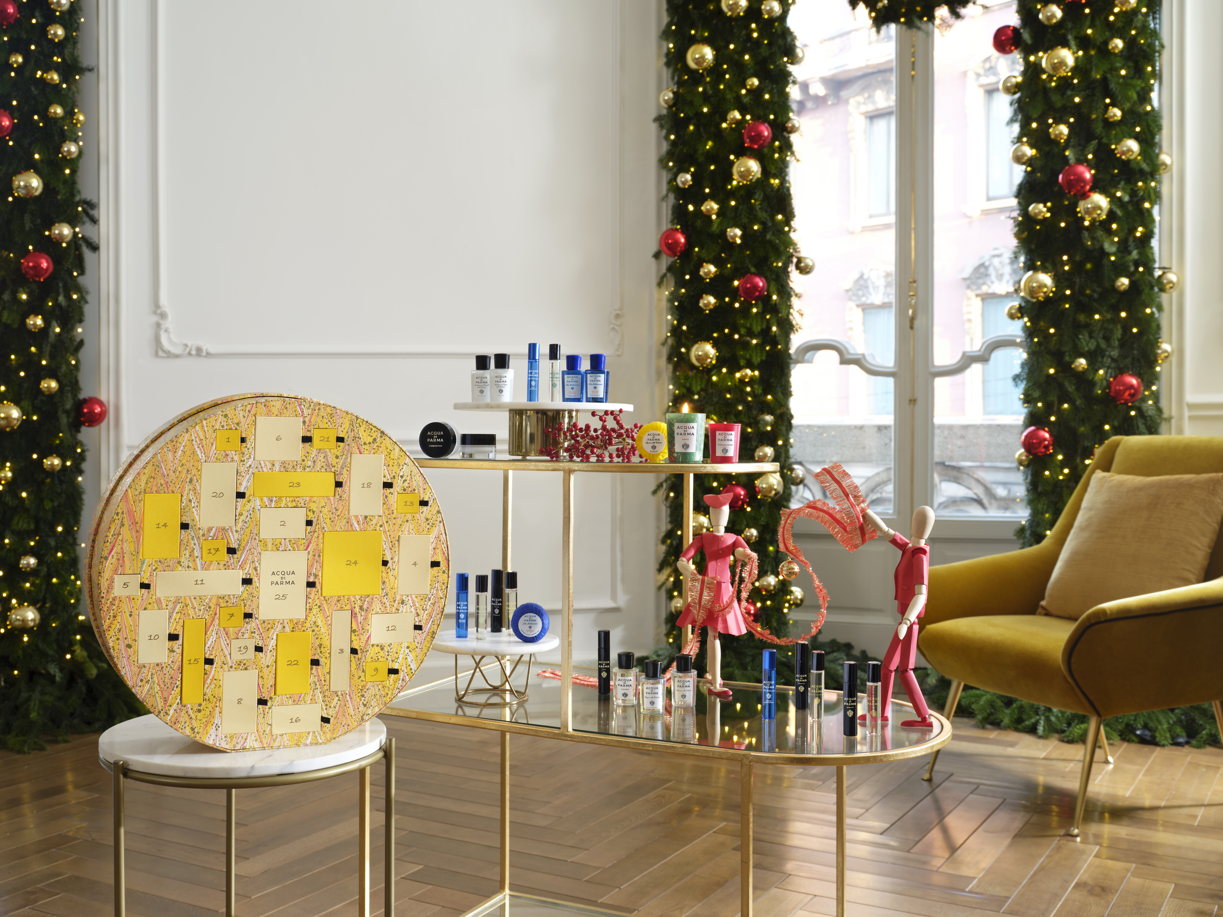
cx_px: 612
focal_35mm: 37
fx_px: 1307
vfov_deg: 38.7
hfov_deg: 50.1
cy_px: 458
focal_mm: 47.3
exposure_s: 1
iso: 100
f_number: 11
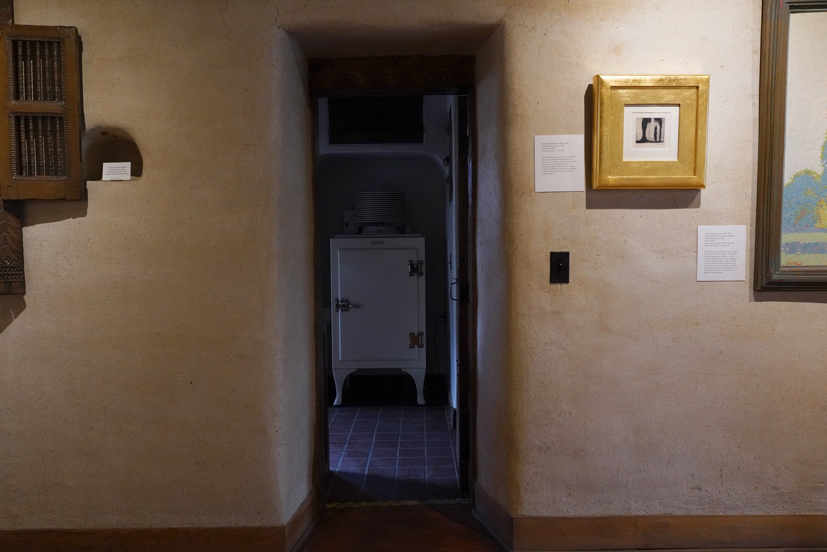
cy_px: 276
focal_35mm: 28
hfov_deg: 65.5
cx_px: 414
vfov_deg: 46.4
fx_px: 643
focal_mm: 28
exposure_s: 1/100
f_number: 7.1
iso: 4000
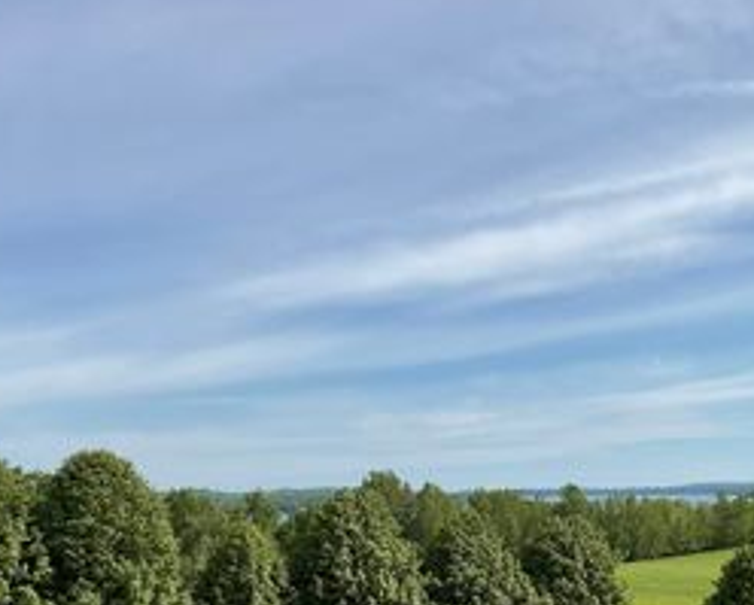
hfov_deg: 32.8
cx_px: 471
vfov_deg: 26.2
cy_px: 497
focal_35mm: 57
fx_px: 1273
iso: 16
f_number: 1.8
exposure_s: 1/2801
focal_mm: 3
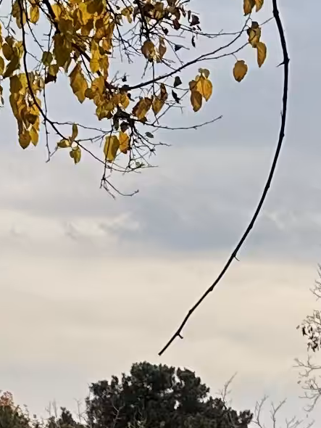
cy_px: 696
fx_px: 2026
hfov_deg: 9.0
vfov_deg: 11.4
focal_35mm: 164
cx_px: -55
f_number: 1.78
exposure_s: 1/3597
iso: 80
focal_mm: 6.86
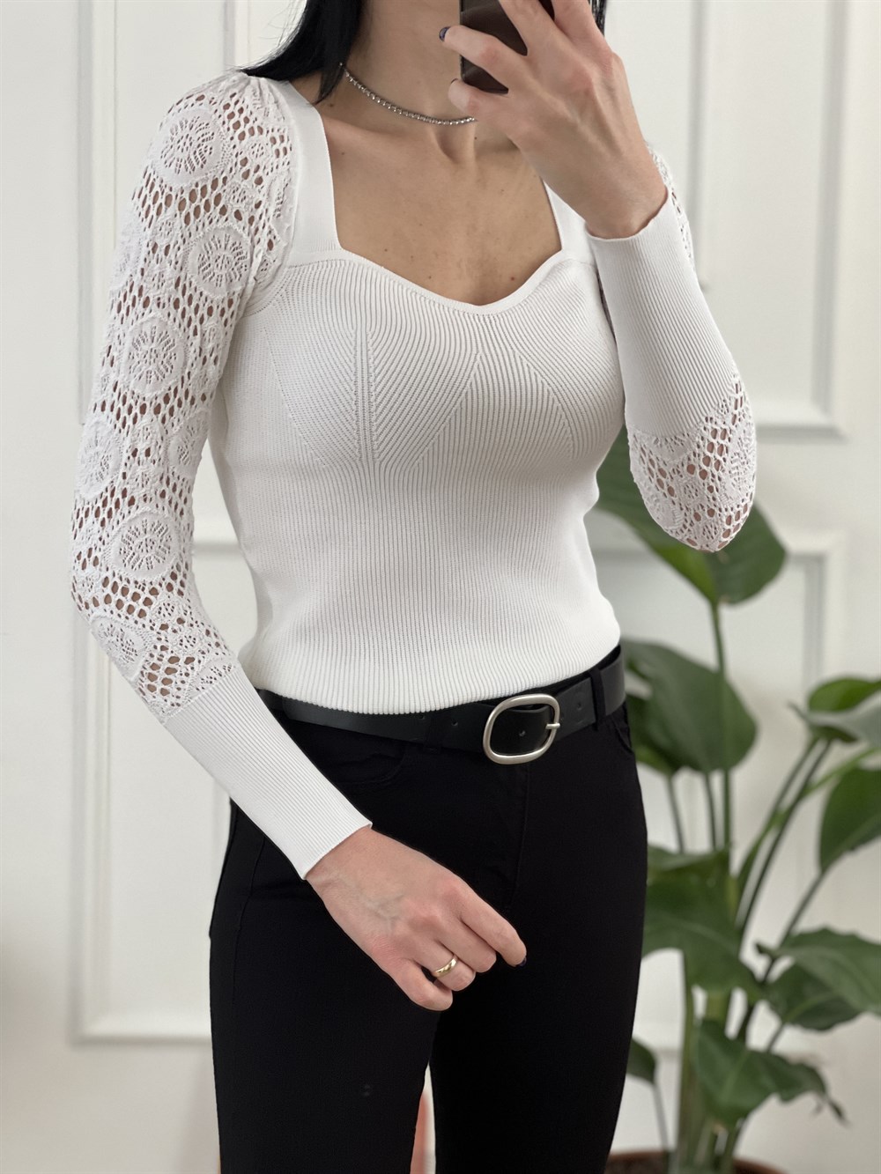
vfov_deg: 25.3
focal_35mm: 77
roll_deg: -0.6
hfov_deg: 19.1
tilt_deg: -24.8
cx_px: 440
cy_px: 587
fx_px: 2613
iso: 250
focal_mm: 9
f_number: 2.8
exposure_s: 1/66
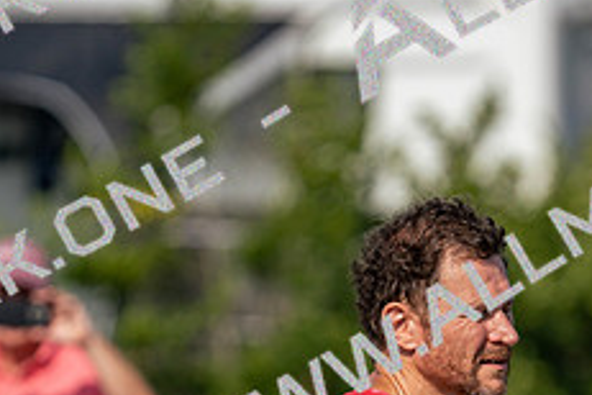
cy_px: 478
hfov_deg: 2.2
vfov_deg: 1.5
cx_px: 492
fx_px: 15555
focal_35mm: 946
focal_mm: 376
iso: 160
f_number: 6.3
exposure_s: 1/1600
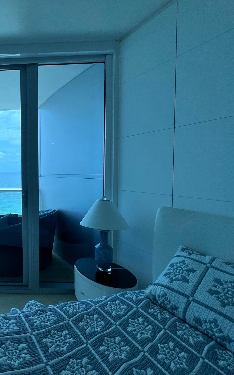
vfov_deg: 88.0
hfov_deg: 51.5
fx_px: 194
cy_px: 183
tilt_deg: -1.2
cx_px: 7
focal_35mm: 19
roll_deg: +1.4
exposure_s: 1/927
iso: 32
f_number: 1.8
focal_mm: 1.57
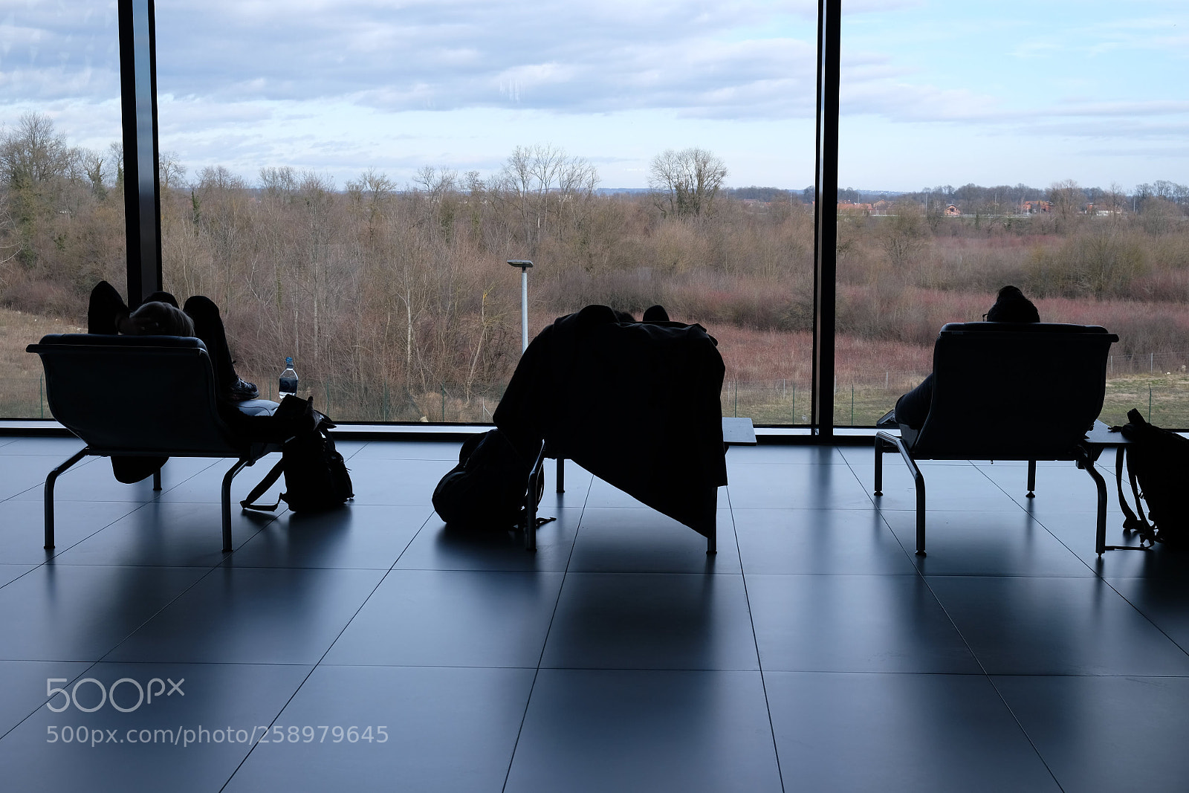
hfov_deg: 40.3
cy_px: 396
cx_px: 594
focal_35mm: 49
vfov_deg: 27.5
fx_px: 1618
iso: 200
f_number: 8
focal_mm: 32.9
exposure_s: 1/80
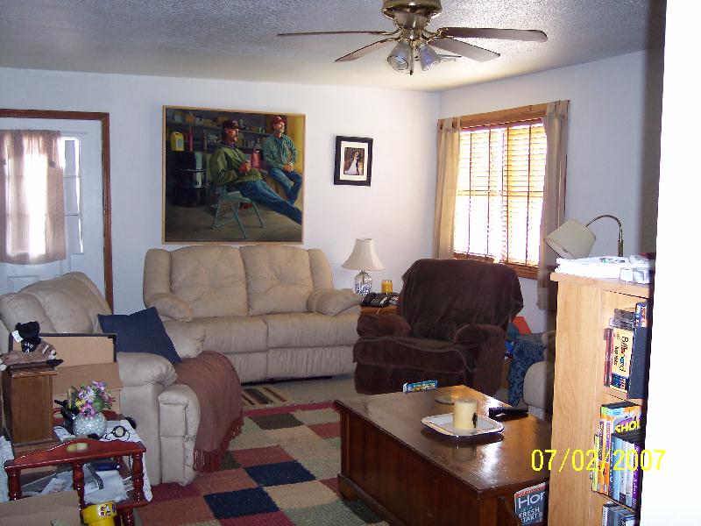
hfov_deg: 49.0
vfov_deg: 37.7
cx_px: 350
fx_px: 770
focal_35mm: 38
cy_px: 263
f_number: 2.8
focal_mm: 8
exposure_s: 1/30
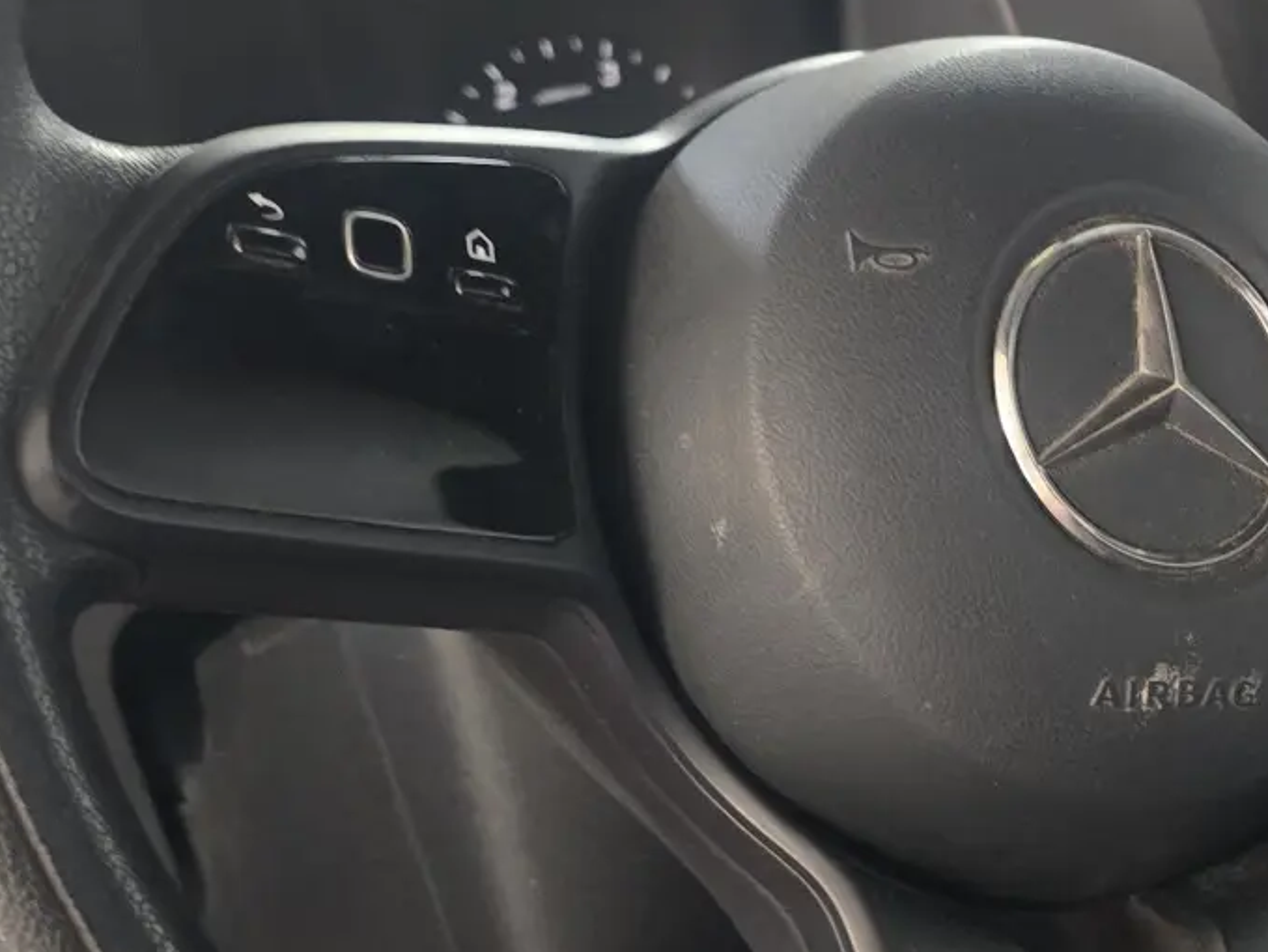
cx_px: 1233
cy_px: 429
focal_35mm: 65
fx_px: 2382
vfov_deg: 22.6
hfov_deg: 28.2
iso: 800
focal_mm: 6.3
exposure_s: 1/60
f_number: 1.7
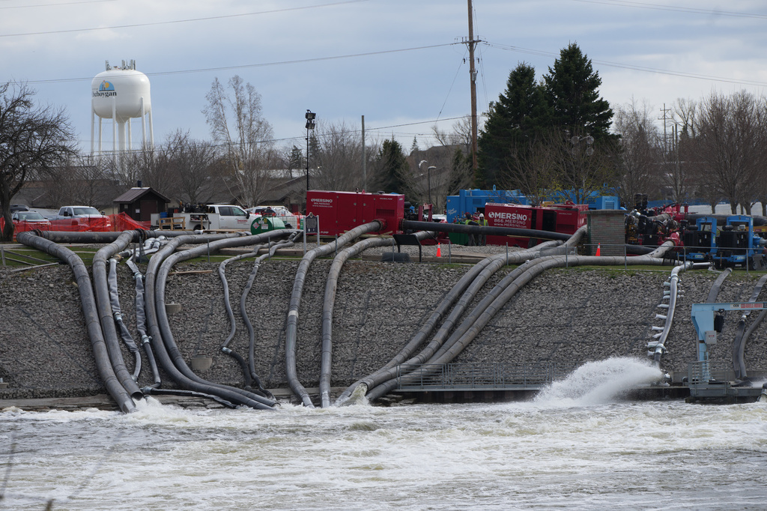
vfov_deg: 6.2
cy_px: 256
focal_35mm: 221
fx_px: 4707
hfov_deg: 9.3
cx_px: 384
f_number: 8
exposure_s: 1/400
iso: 200
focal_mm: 221
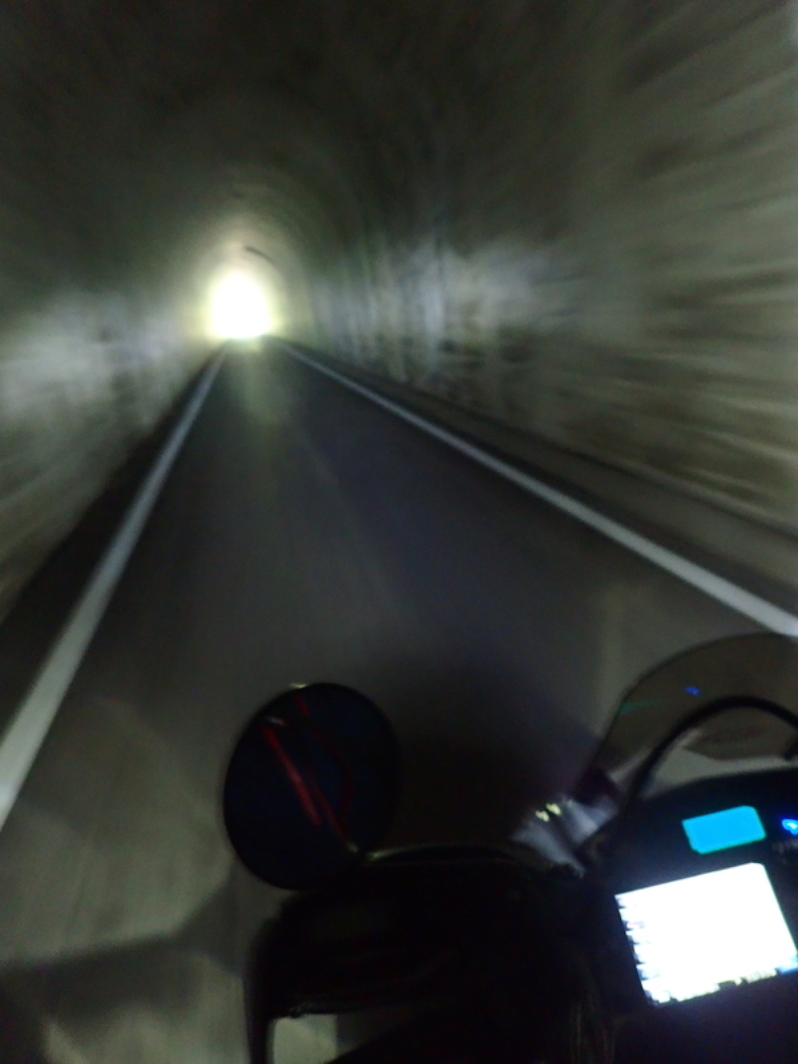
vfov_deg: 69.4
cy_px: 532
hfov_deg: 54.9
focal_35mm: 25
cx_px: 399
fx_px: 768
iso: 800
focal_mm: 4.5
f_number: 2
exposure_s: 1/13
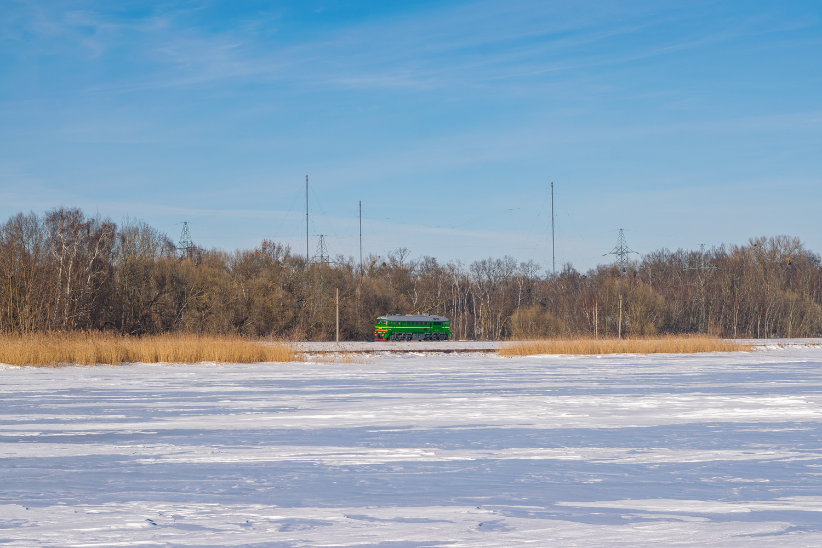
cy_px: 274
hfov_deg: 27.0
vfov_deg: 18.2
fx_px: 1712
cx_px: 411
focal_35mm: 75
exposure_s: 1/500
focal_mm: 50
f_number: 9
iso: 160
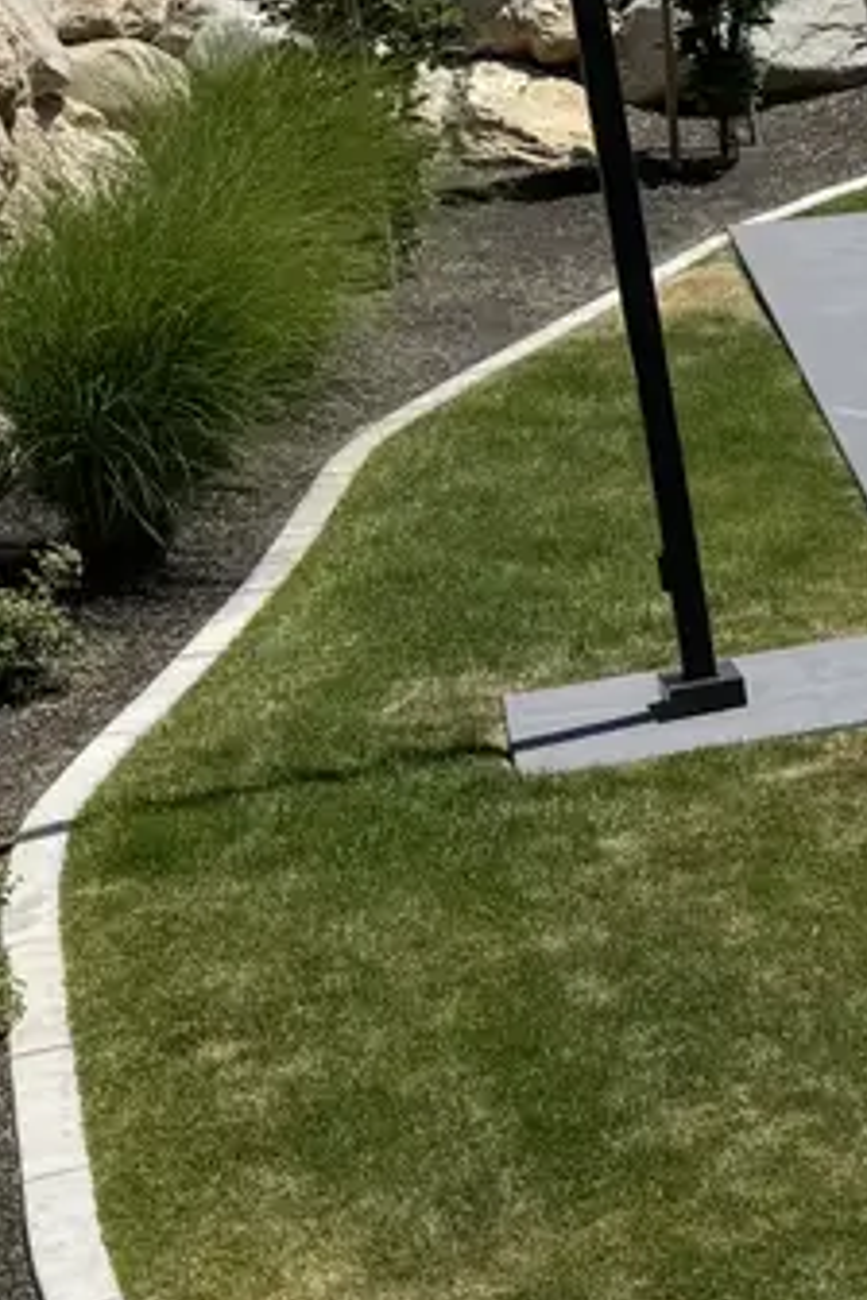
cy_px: 518
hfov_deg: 9.9
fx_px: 3865
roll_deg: +0.5
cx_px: 2520
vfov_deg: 19.1
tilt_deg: -19.0
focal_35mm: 107
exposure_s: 1/5348
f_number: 1.78
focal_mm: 6.76
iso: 80
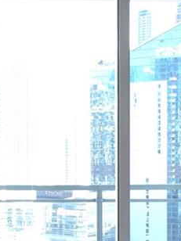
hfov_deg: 13.1
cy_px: 172
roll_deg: +0.5
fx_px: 788
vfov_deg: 17.3
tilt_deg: -1.2
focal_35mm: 113
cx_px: 78
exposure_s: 1/133
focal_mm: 4.15
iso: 25
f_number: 2.2
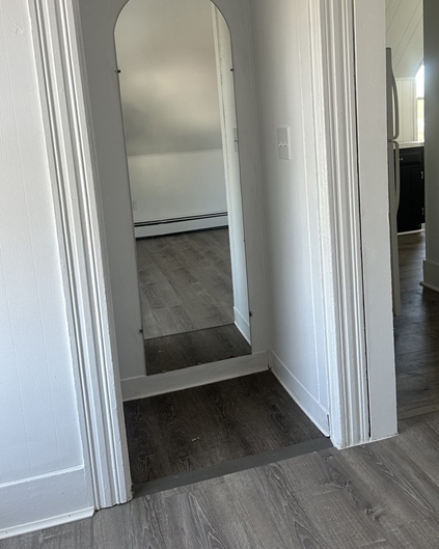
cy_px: 200
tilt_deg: -7.8
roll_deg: +3.9
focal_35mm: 34
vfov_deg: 52.2
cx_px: 268
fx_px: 552
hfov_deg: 43.1
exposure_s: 1/121
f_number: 1.78
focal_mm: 6.86
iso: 125
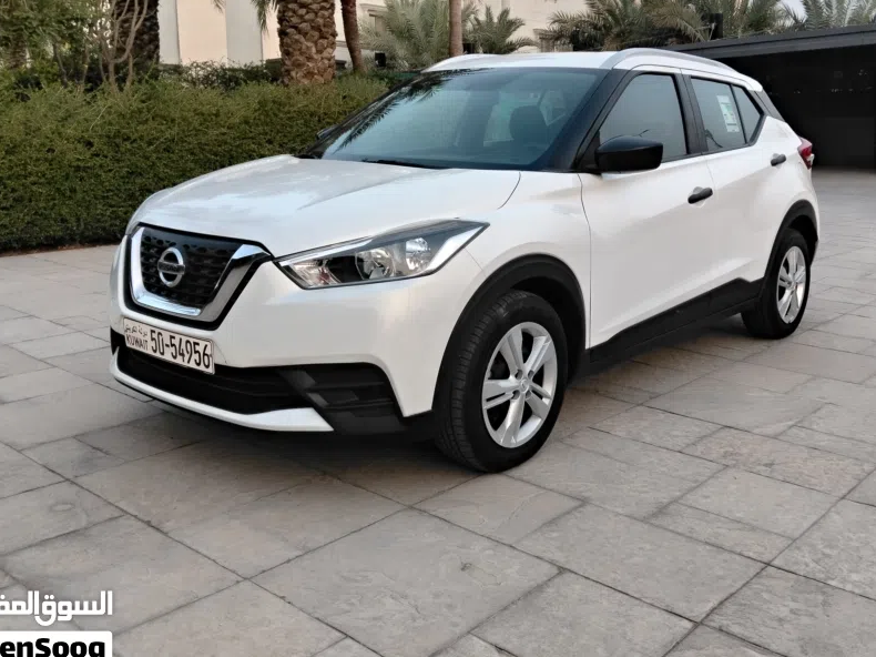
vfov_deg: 40.5
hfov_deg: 52.5
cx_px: 492
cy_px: 271
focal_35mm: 35
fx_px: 885
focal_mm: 4.05
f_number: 1.8
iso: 197
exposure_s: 1/100
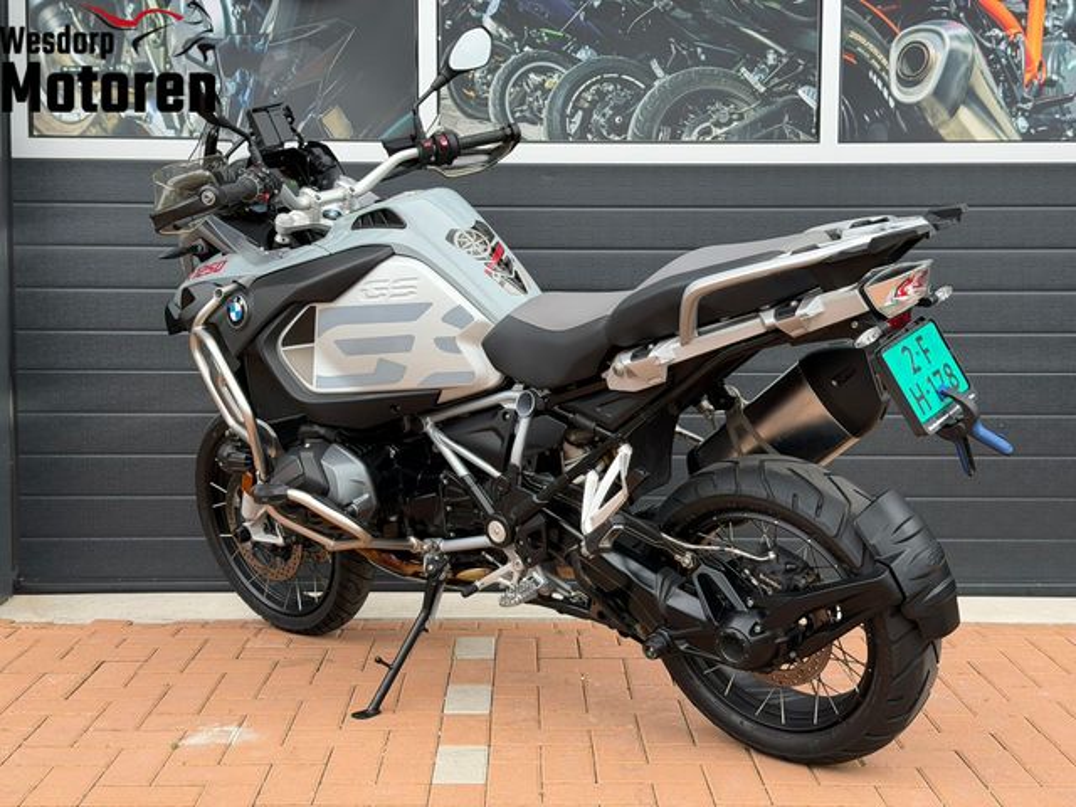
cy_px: 404
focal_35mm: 48
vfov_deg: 30.3
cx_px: 538
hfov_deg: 39.7
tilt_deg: -4.8
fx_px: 1492
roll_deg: +0.7
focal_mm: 6.76
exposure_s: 1/1041
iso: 80
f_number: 1.78
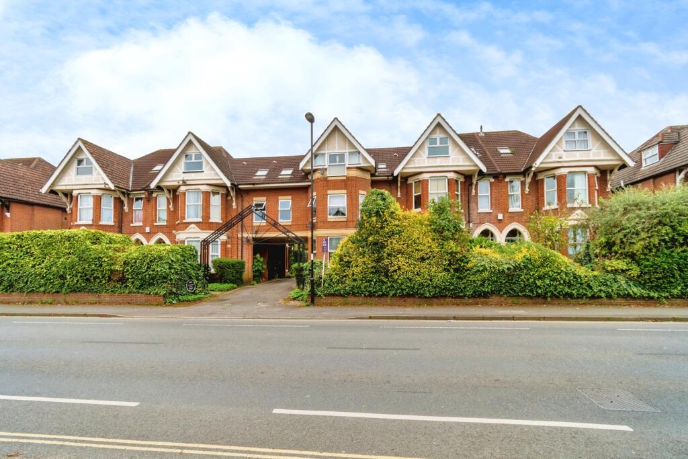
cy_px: 230
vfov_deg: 77.3
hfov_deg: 100.4
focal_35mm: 15
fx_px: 287
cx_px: 344
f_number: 7.1
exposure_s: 1/500
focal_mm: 10
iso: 400
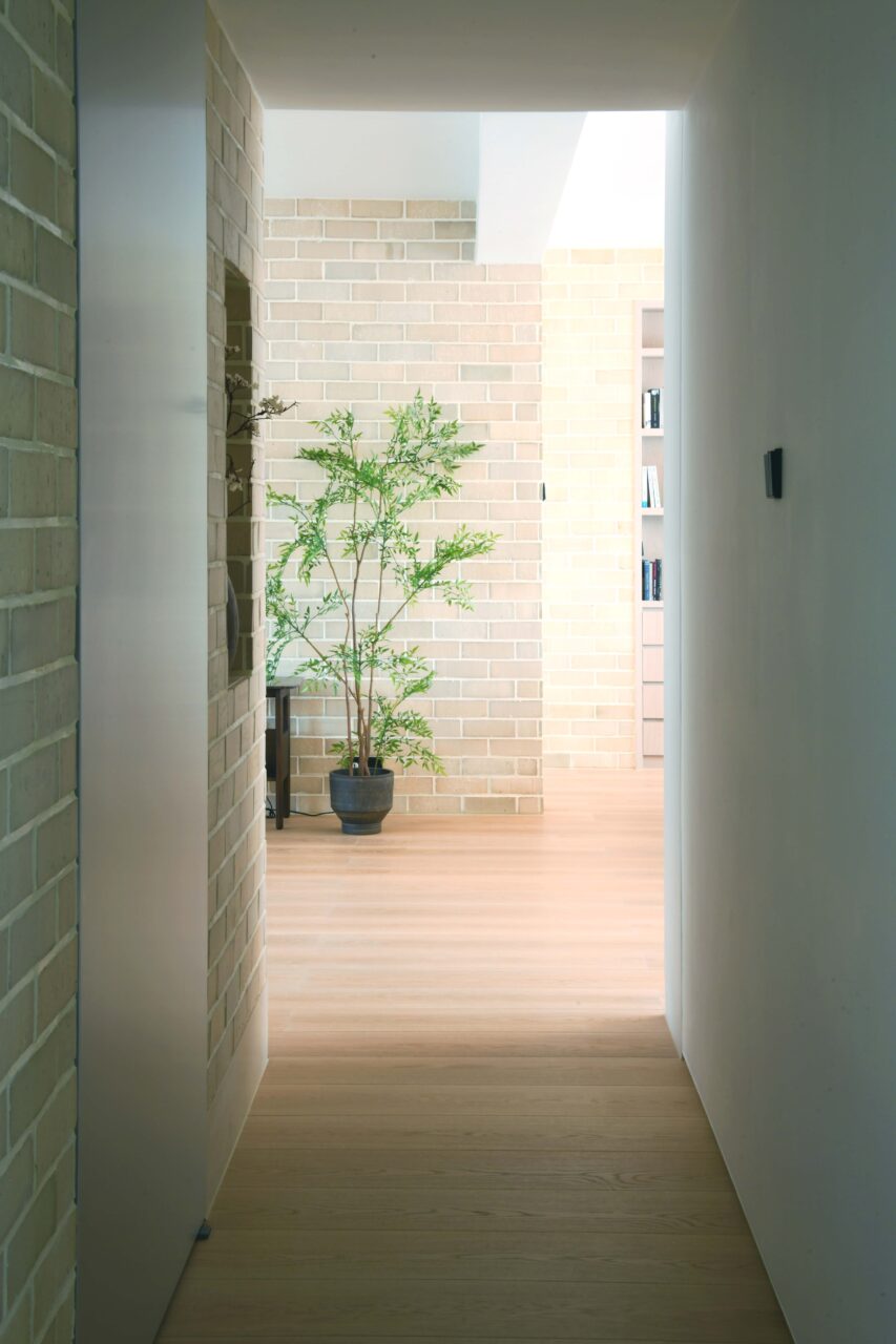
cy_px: 672
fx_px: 3174
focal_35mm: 85
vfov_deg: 23.9
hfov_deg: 16.1
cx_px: 448
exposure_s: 1/5
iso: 400
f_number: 14
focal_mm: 85
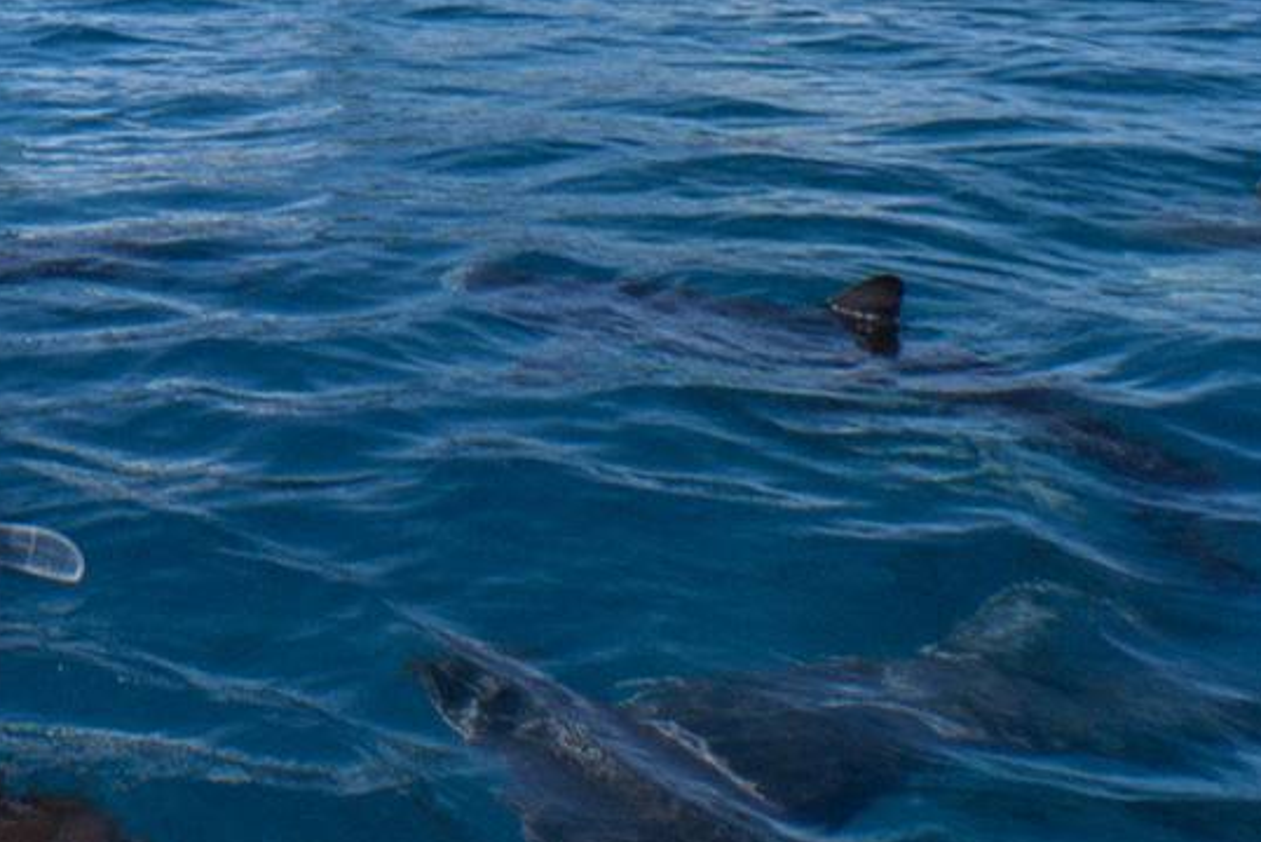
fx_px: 2277
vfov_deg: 20.9
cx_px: 272
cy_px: 288
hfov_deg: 30.3
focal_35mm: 65
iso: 800
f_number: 9
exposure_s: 1/320
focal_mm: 35
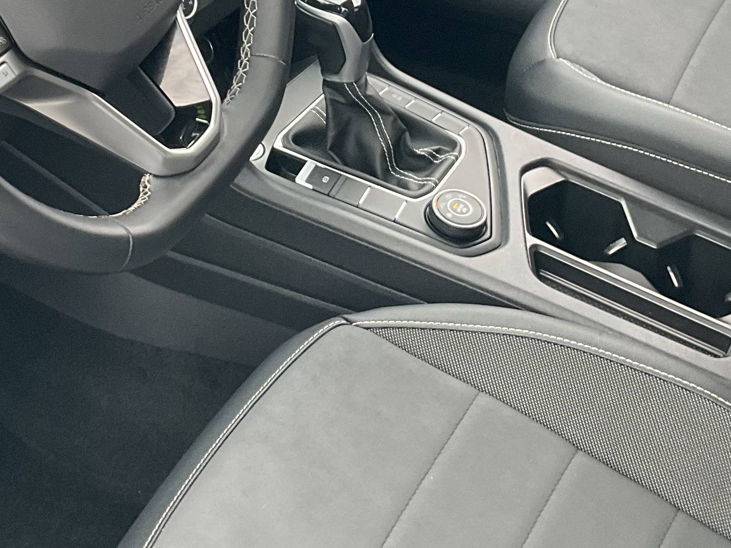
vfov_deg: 18.8
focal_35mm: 77
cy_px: 53
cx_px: 278
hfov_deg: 25.3
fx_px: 1626
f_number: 1.8
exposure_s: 1/60
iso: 80
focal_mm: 3
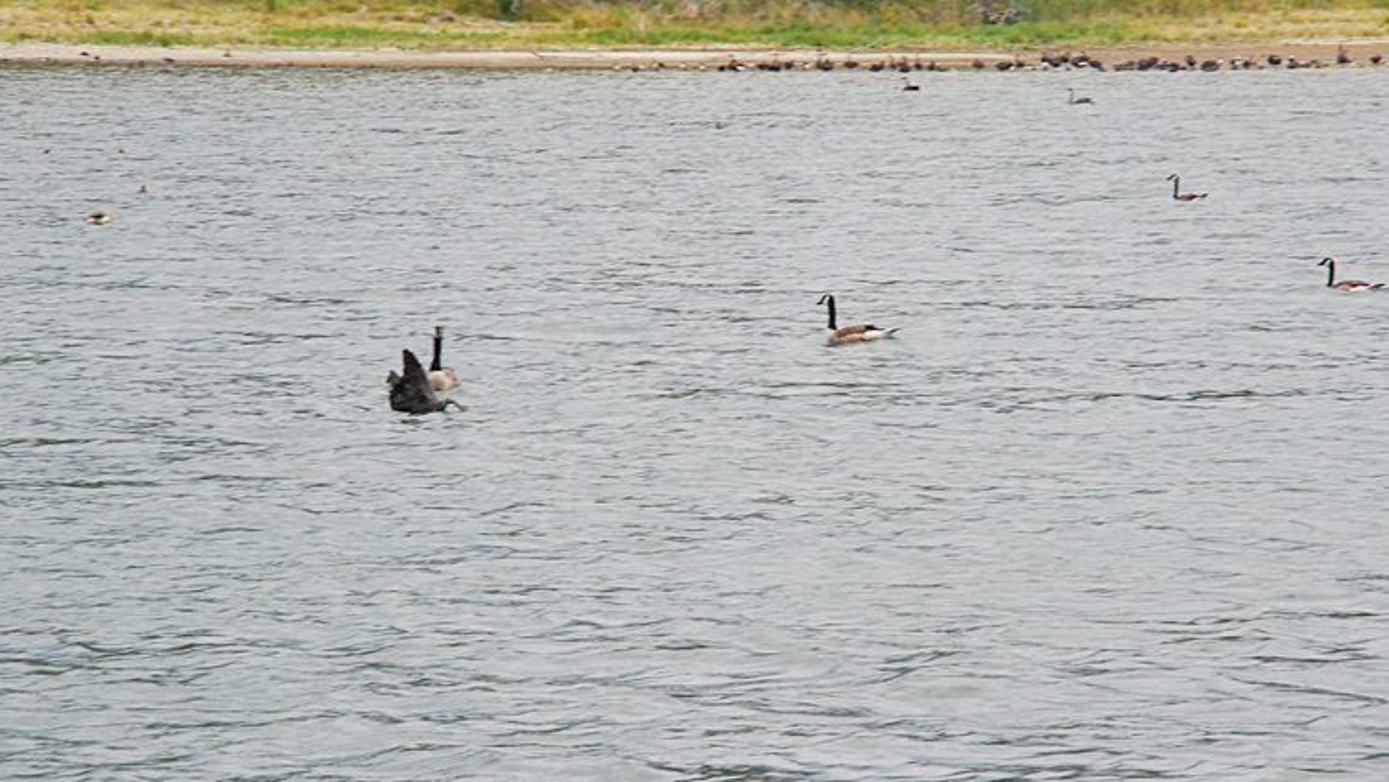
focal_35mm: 226
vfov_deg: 5.4
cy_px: 373
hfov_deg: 9.6
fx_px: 8309
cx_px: 668
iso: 400
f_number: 32
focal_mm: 135
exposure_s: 1/60
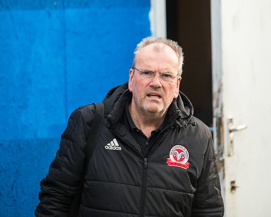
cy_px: 88
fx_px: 4419
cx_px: 97
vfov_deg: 2.8
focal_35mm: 551
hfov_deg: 3.5
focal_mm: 400
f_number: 2.8
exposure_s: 1/3200
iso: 800
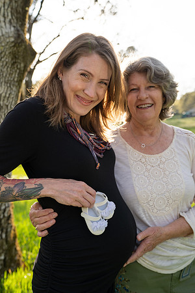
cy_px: 146
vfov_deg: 55.8
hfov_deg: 38.9
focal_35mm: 34
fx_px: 276
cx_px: 98
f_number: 4
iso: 125
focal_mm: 34
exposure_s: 1/250
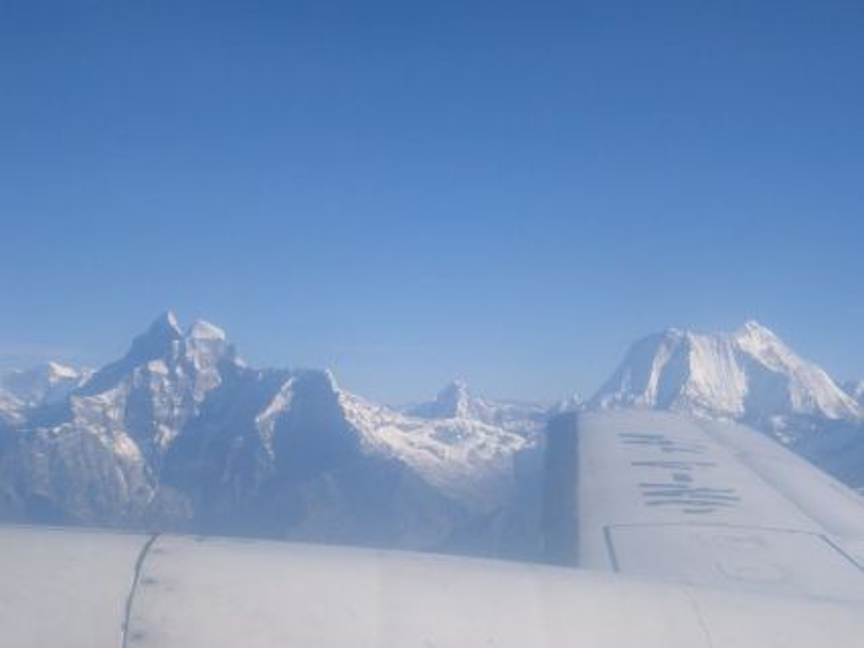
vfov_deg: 21.3
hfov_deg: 28.2
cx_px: 432
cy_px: 324
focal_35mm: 69
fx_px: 1722
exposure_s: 1/640
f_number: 6.2
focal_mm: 14.2
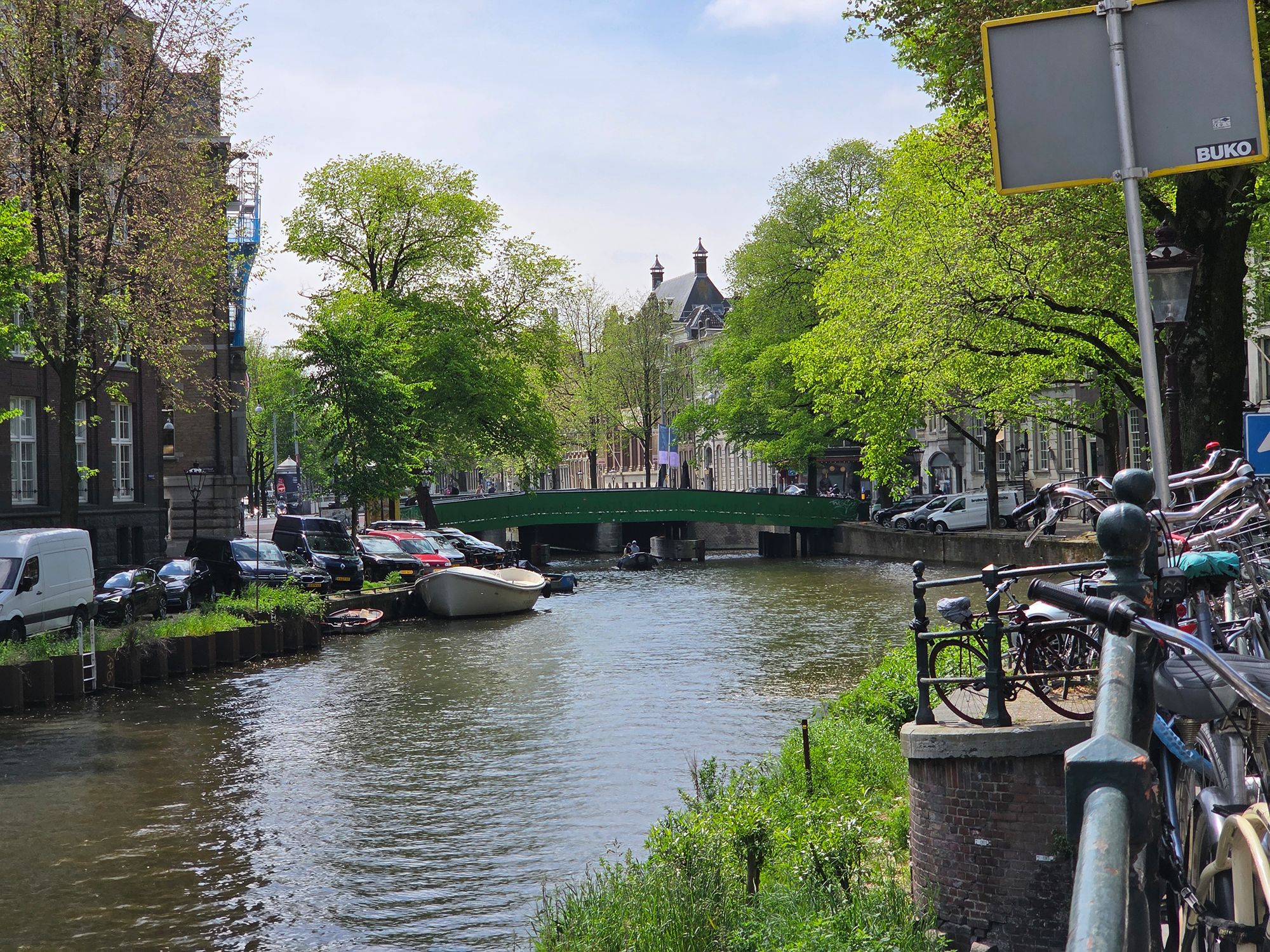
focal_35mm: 69
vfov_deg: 21.3
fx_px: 2531
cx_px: 635
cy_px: 476
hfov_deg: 28.2
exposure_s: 1/1580
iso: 25
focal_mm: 7
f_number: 2.4
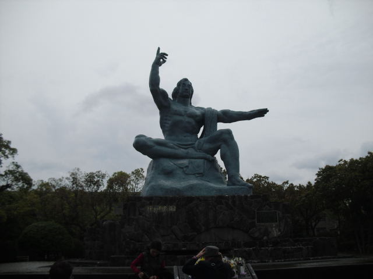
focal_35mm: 36
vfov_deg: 39.7
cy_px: 140
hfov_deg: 51.4
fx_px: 388
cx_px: 186
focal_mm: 6.3
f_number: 7.8
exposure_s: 1/200
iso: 64
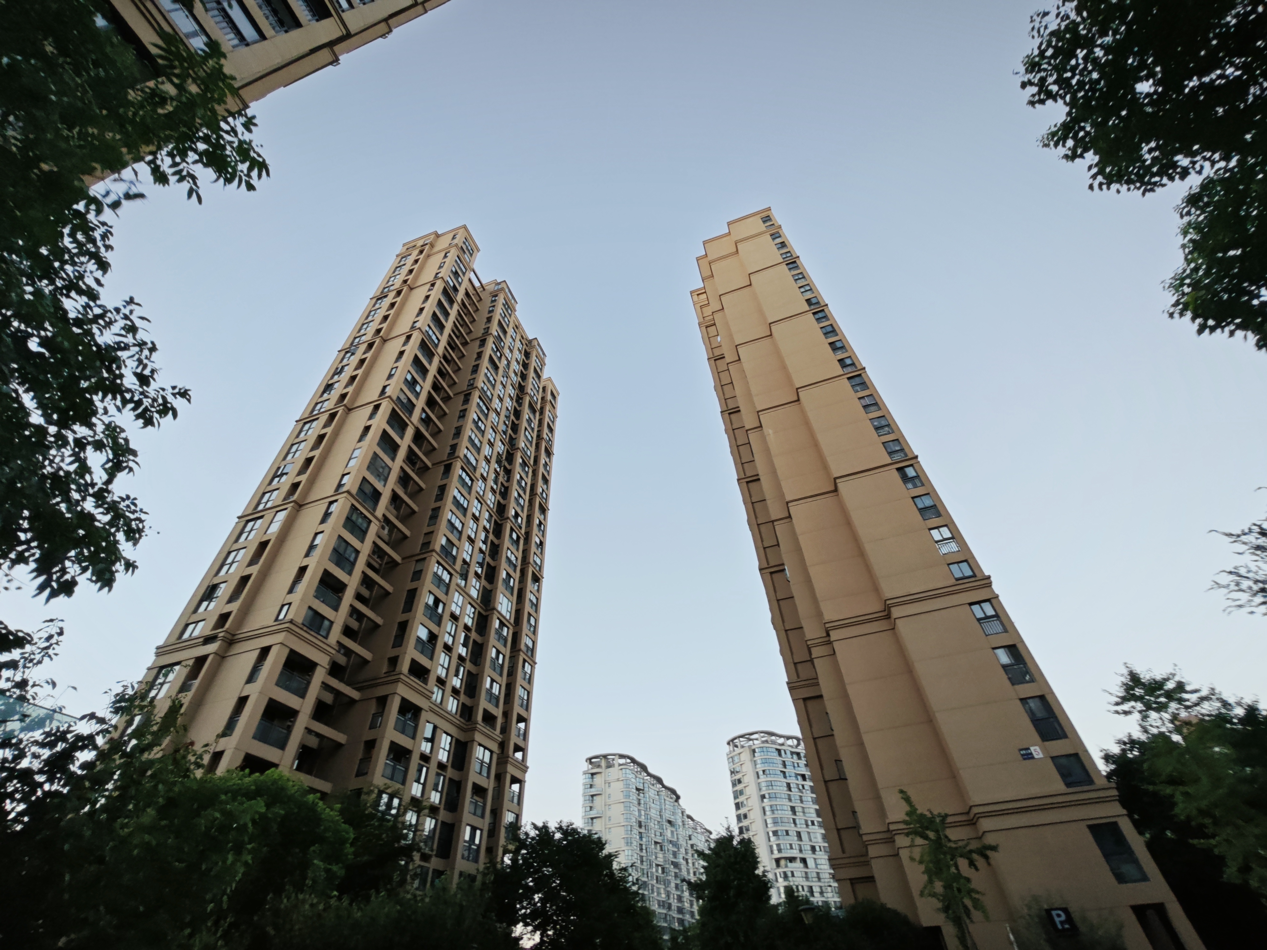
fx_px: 549
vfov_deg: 81.7
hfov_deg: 98.2
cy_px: 475
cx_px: 634
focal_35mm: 15
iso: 100
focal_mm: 1.91
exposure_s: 1/100
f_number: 2.2
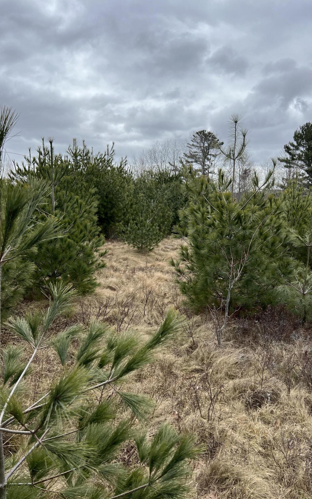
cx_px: 174
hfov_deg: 44.4
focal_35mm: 28
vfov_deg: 66.5
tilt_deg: -4.7
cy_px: 247
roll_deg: +1.0
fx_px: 381
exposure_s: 1/4115
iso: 50
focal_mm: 5.7
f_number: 1.5
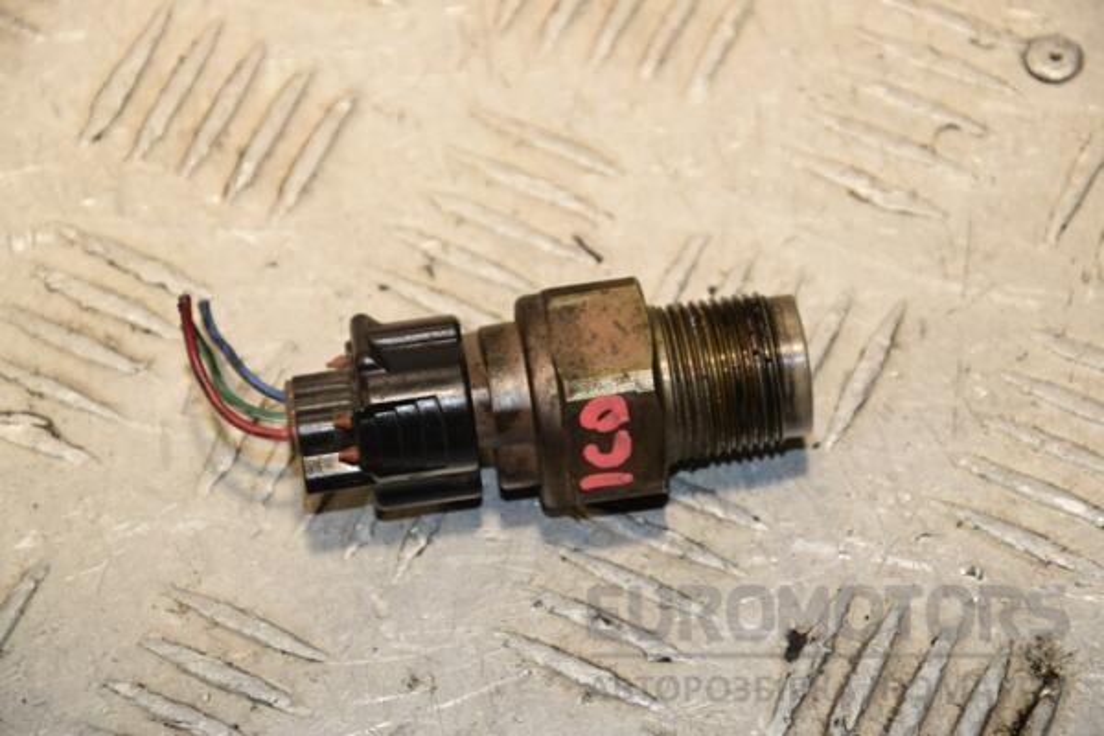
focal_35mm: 158
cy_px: 368
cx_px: 552
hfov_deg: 13.0
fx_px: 4830
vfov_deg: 8.7
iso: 800
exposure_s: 1/200
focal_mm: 105
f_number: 8
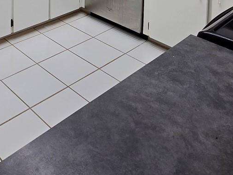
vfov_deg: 26.0
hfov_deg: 42.3
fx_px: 276
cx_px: 26
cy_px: -87
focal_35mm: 41
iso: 64
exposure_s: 1/120
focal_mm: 2.2
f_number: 2.2
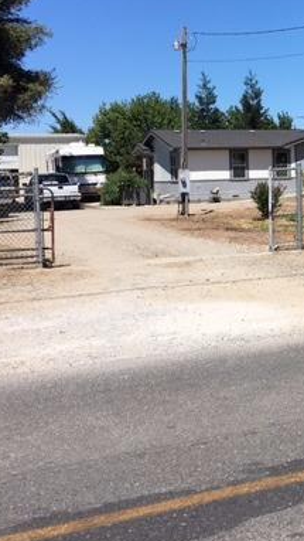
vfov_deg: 39.0
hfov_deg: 21.6
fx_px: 759
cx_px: 325
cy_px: 210
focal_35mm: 53
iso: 25
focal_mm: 4.15
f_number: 2.2
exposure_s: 1/2079
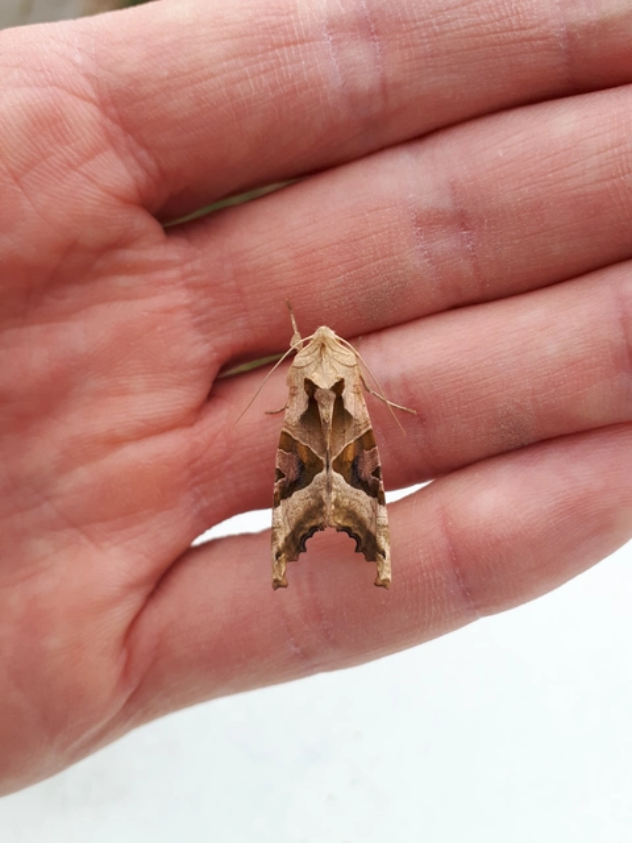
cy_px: 422
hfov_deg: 51.4
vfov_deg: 65.3
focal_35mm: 27
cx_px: 316
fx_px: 657
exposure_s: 1/318
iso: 40
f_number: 1.9
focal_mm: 3.6
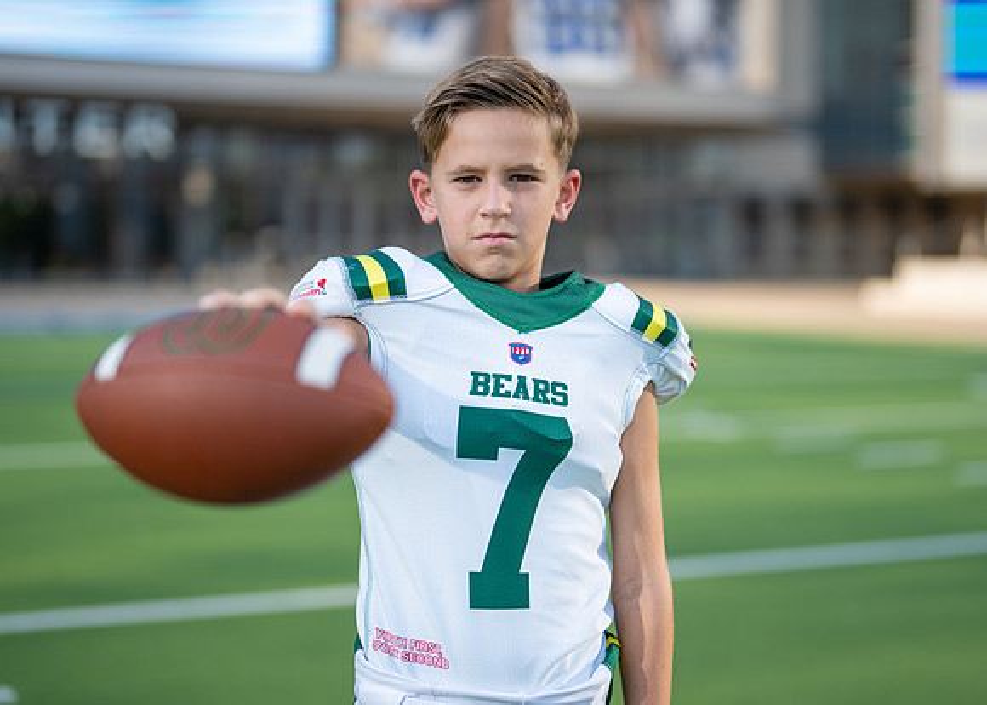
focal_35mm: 64
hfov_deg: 30.9
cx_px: 541
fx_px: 1785
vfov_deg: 22.3
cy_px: 337
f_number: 1.2
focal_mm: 50
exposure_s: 1/3200
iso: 100
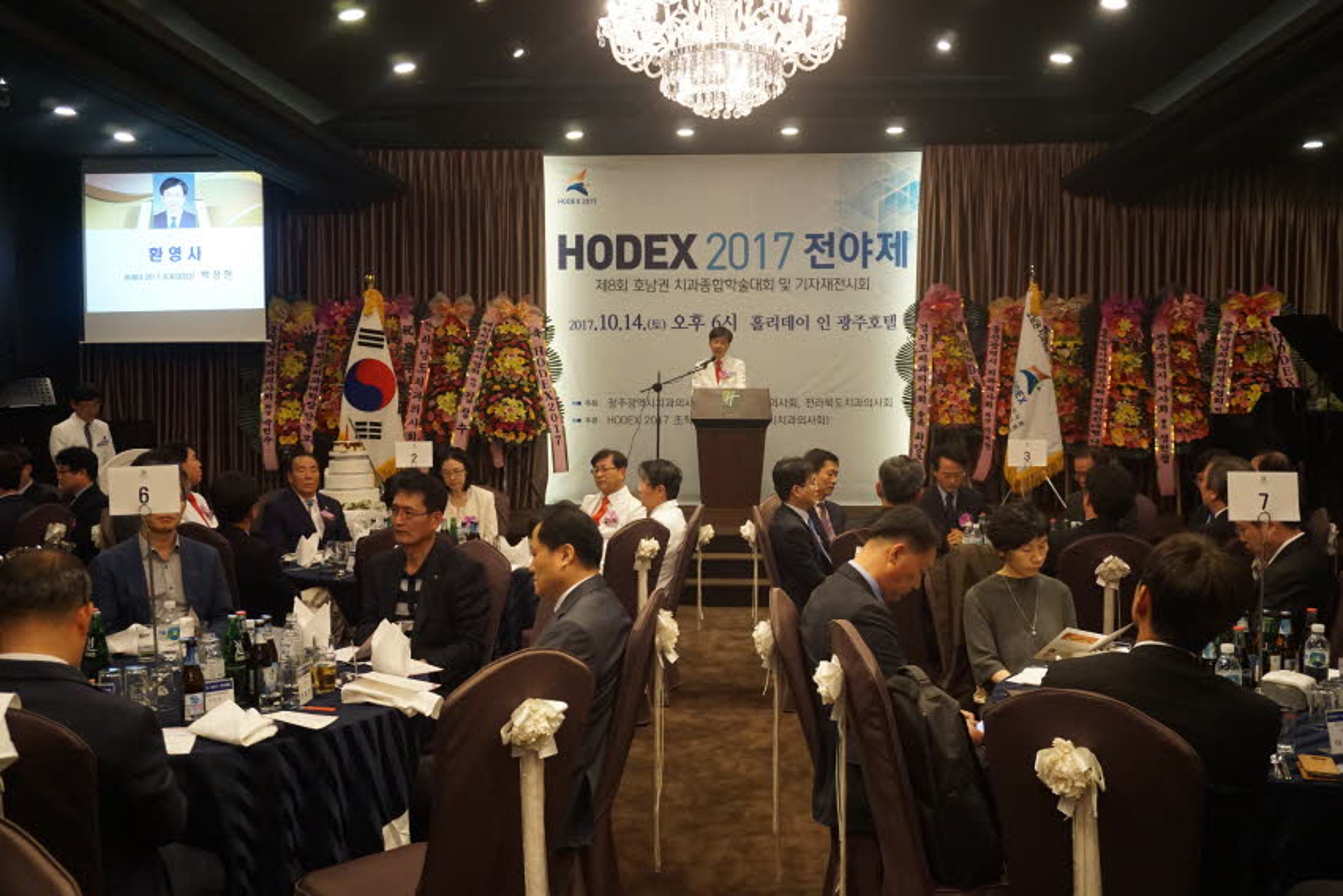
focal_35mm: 36
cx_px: 672
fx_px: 1343
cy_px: 448
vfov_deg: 36.9
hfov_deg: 53.1
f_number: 4.5
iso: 3200
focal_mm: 24
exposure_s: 1/160
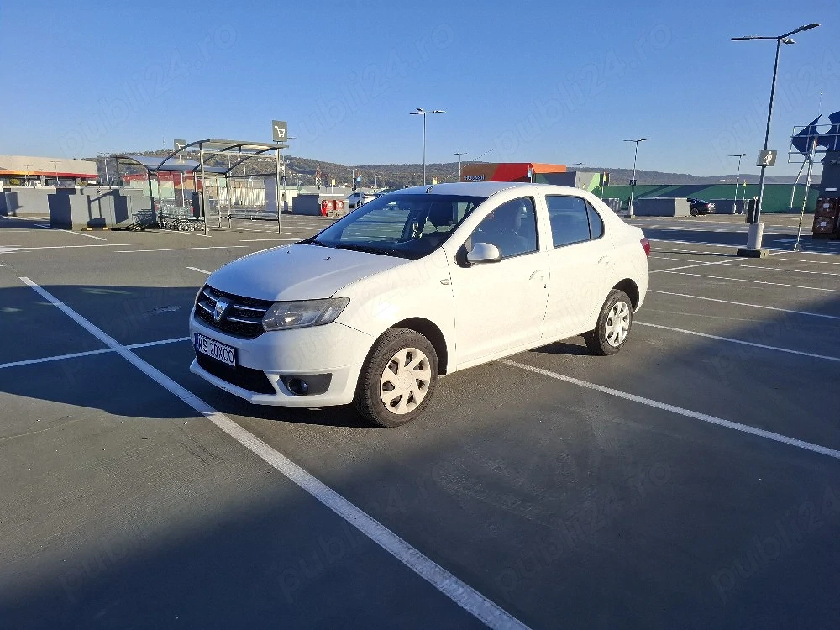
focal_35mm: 23
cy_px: 315
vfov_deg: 58.9
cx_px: 420
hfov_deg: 73.9
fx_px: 558
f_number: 1.8
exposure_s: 1/2000
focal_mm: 5.54
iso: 50
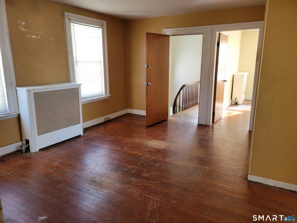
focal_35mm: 26
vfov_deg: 53.1
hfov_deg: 67.3
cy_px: 112
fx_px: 223
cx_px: 148
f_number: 1.8
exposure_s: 1/120
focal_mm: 5.4
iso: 200
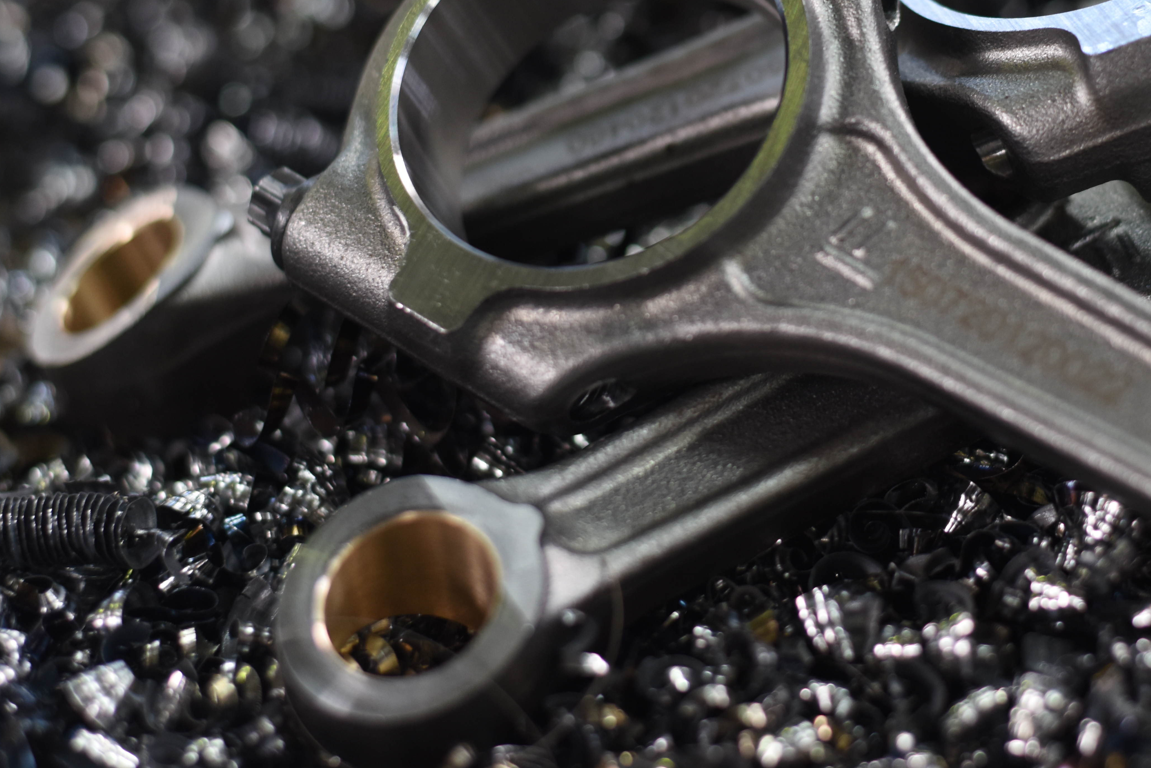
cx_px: 874
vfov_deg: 15.3
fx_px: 2846
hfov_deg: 22.6
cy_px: 203
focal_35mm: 89
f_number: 2.8
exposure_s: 1/50
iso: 640
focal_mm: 50
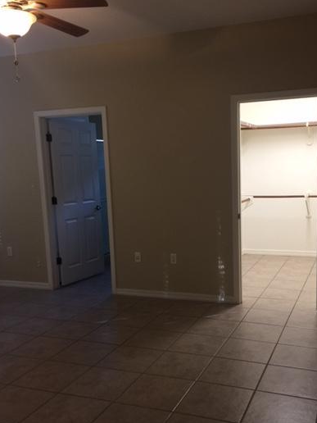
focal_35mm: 36
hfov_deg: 39.5
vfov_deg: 51.2
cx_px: 189
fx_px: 440
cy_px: 235
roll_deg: +1.8
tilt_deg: -6.9
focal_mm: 4.15
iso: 80
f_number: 2.2
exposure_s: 1/15
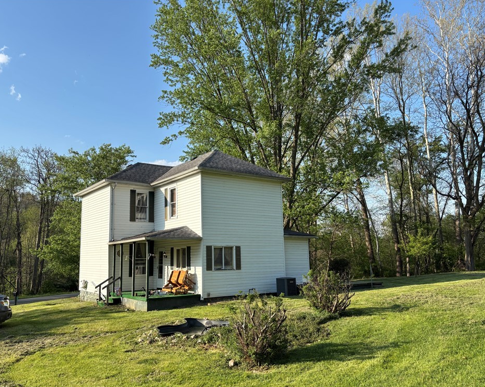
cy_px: 197
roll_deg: +0.6
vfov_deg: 51.5
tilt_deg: +7.5
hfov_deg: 62.1
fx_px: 402
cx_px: 221
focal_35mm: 28
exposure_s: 1/1912
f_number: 1.6
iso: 50
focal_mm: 5.96
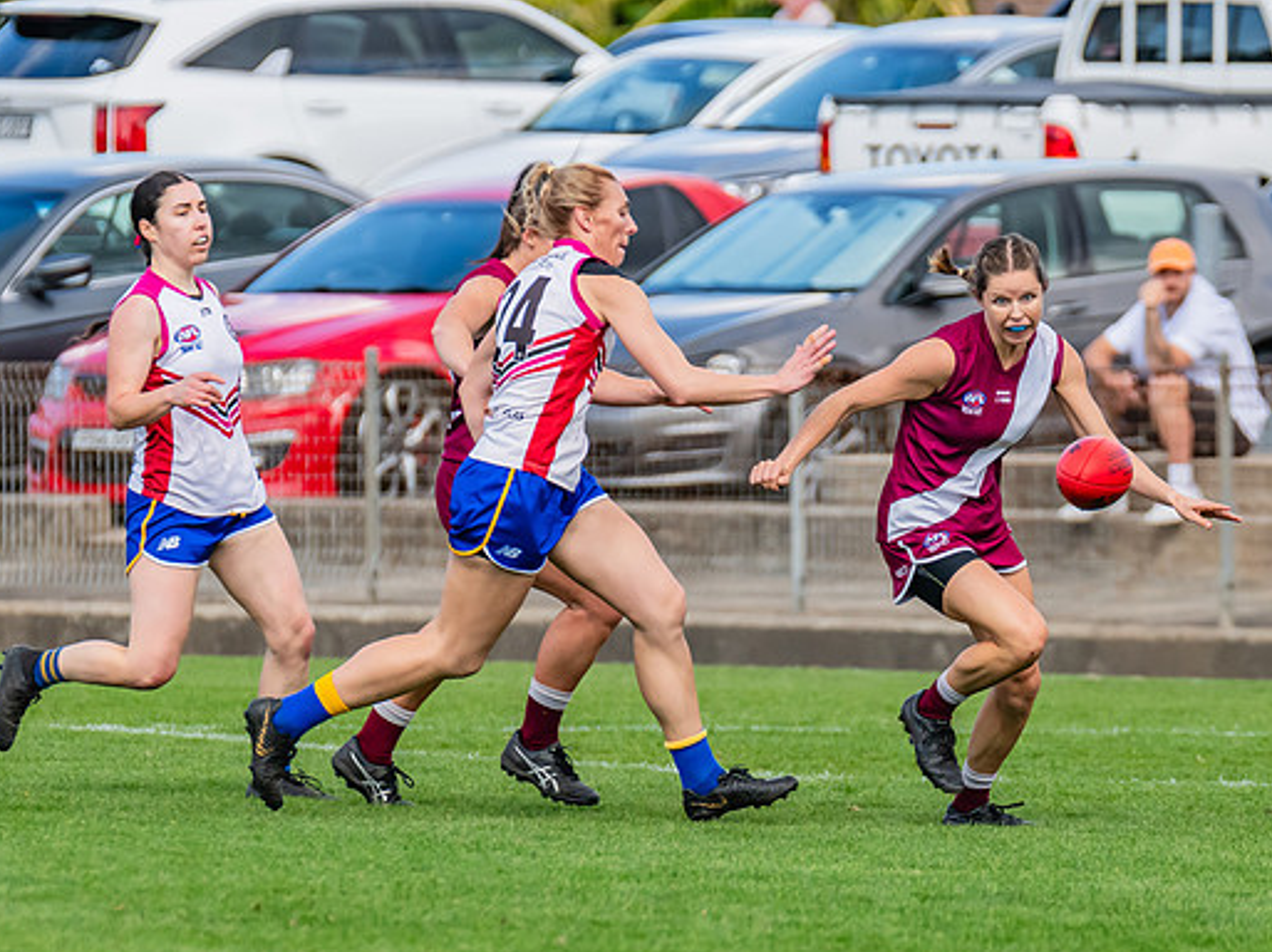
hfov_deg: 3.3
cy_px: 560
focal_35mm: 604
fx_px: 22179
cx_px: 906
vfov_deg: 2.5
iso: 800
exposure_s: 1/1600
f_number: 5
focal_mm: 310
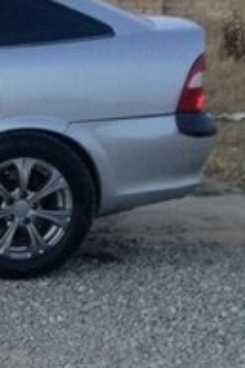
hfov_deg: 10.5
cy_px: 177
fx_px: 1196
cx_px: -289
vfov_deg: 17.5
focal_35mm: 117
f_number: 2.4
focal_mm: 4.12
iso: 125
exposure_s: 1/20
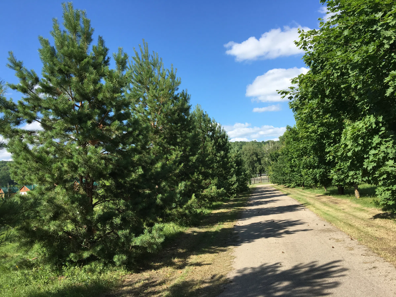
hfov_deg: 61.7
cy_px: 148
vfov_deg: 48.2
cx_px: 198
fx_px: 332
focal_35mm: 29
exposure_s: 1/986
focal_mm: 4.15
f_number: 2.2
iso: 25
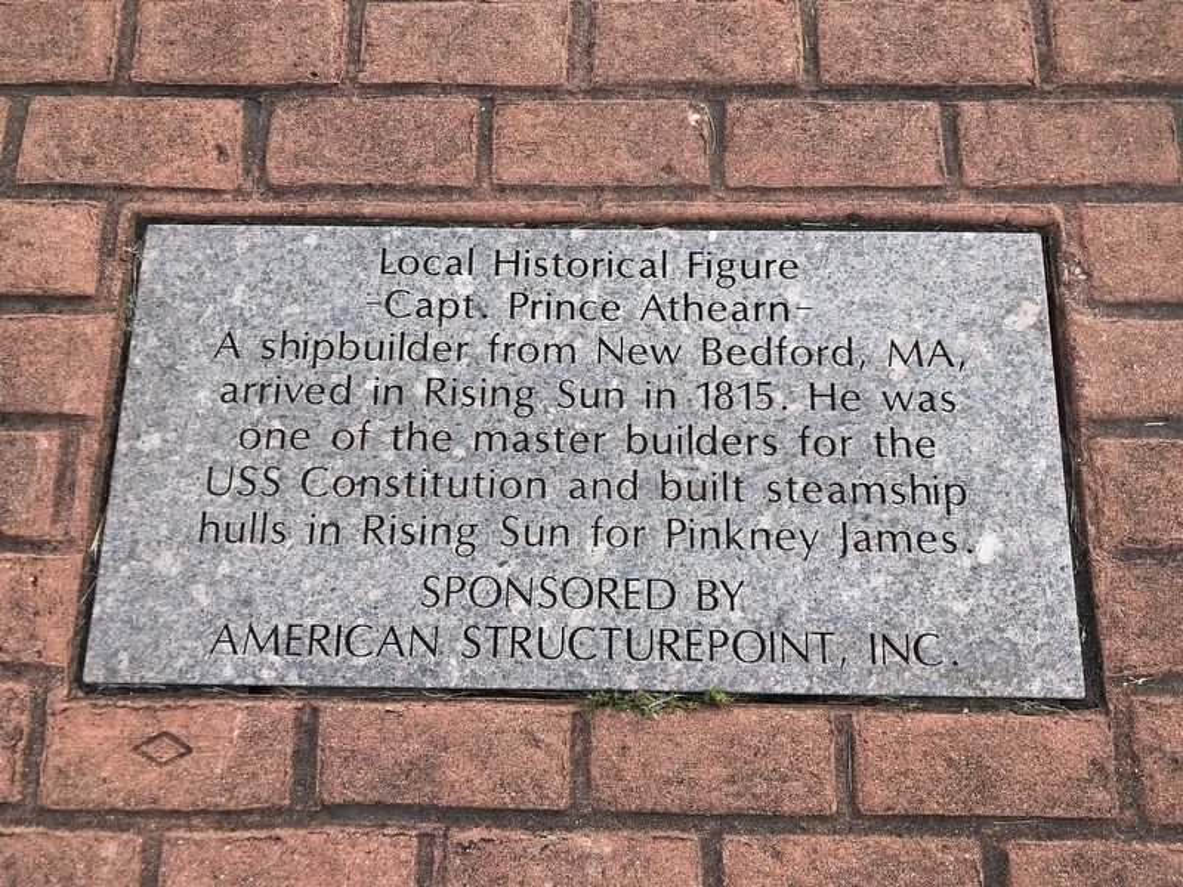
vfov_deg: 49.7
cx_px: 592
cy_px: 444
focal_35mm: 28
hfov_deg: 63.4
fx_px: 957
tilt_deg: -77.8
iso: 20
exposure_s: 1/162
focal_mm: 4
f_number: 1.8
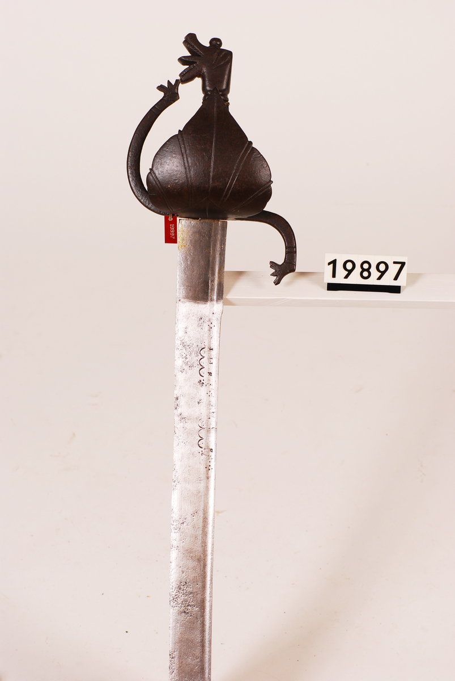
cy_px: 340
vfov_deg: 19.4
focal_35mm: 105
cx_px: 228
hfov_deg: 13.1
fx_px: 1985
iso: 100
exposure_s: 1/60
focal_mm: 70
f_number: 10
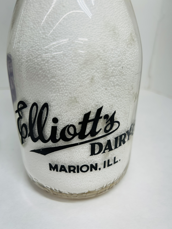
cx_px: 86
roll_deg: -0.6
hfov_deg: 53.1
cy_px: 114
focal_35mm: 26
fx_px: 172
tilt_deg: -26.0
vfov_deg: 67.3
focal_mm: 5.7
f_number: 1.5
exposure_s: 1/531
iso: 50
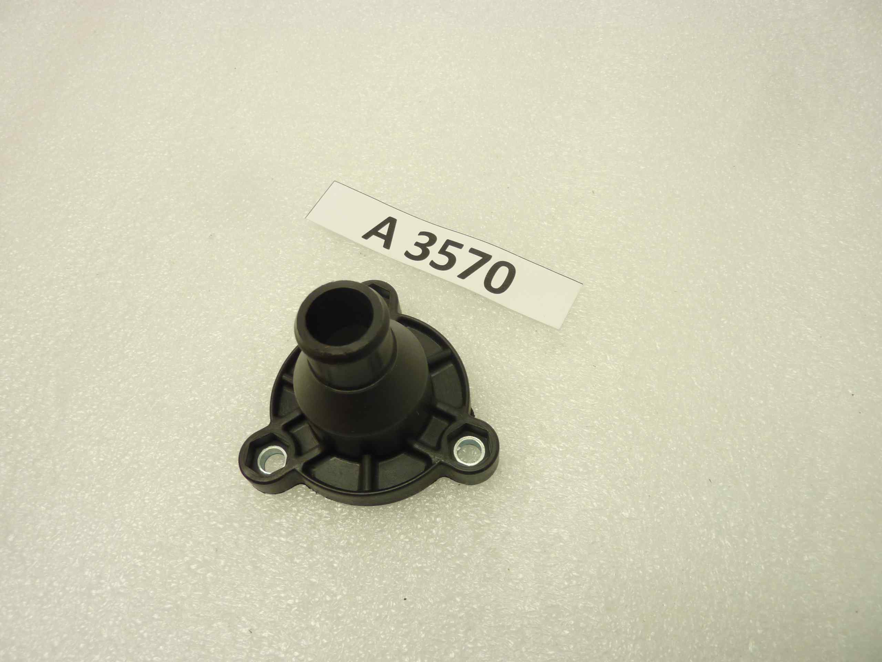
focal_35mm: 25
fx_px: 637
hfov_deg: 69.4
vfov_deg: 54.9
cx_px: 441
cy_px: 331
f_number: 3.3
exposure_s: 1/20
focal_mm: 4.1
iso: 80
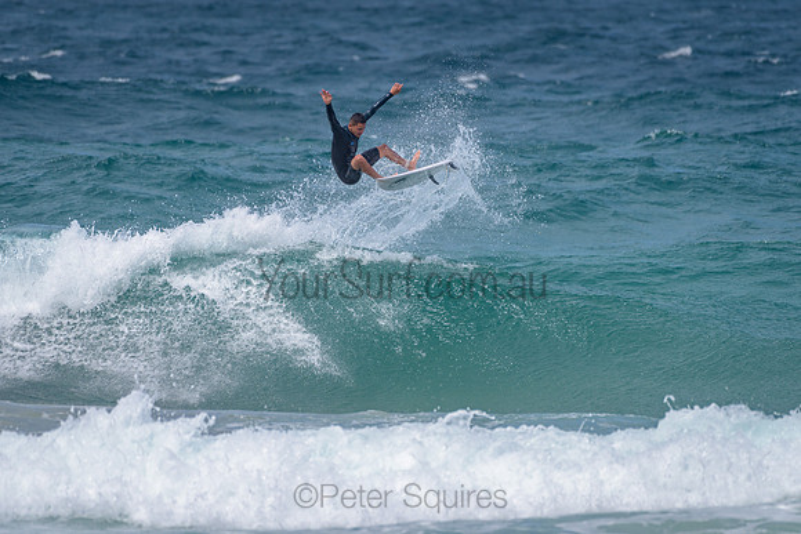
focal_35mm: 613
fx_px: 13649
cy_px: 226
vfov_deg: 2.2
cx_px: 399
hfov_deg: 3.4
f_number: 5.6
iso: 80
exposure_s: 1/2000
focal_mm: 500
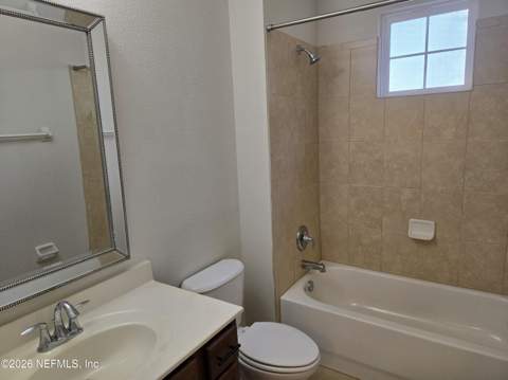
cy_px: 190
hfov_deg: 74.0
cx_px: 254
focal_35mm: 23
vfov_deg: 58.8
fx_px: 337
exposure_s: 1/120
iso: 125
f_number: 1.8
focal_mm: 5.4
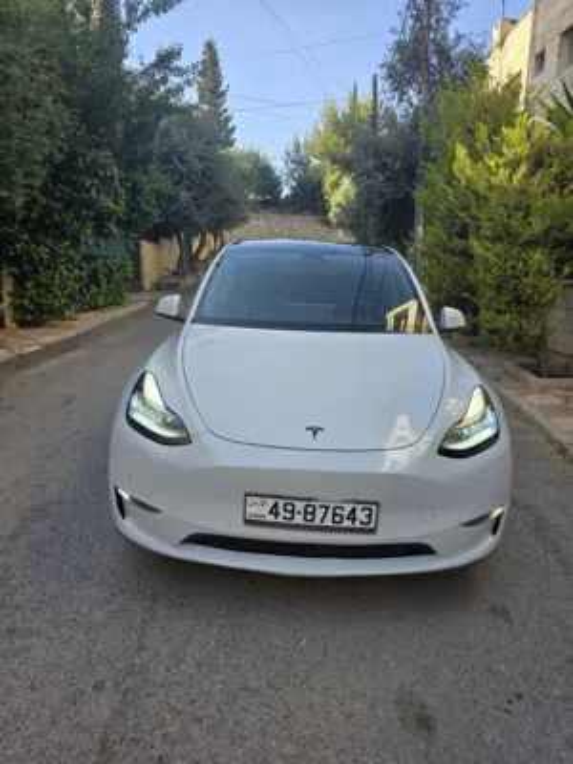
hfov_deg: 58.9
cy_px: 382
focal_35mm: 23
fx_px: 508
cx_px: 286
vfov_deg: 73.9
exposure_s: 1/251
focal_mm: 6.3
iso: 12
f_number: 1.7
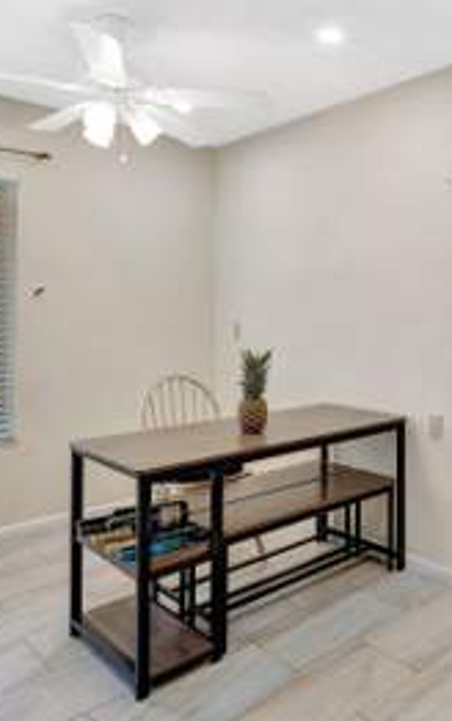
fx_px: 551
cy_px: 323
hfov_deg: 42.7
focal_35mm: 28
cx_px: 356
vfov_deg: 66.3
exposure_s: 1/30
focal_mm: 10
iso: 1100
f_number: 8
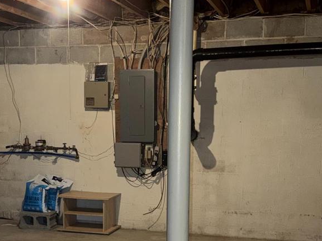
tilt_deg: -8.1
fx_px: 558
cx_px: 129
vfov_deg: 24.1
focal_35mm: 60
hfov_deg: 32.1
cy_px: 190
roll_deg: -0.1
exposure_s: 1/10
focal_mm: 6.76
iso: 200
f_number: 1.78
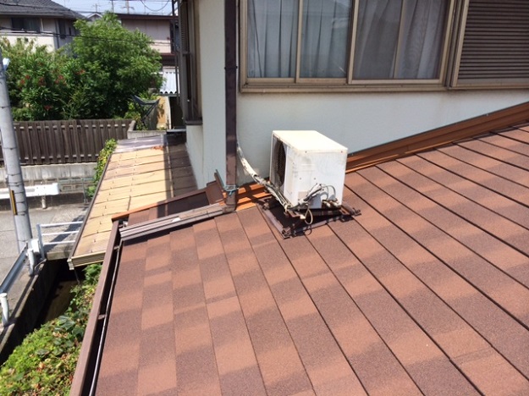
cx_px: 264
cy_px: 198
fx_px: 458
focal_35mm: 30
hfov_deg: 60.0
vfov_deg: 46.8
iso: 32
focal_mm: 4.12
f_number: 2.2
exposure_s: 1/1709
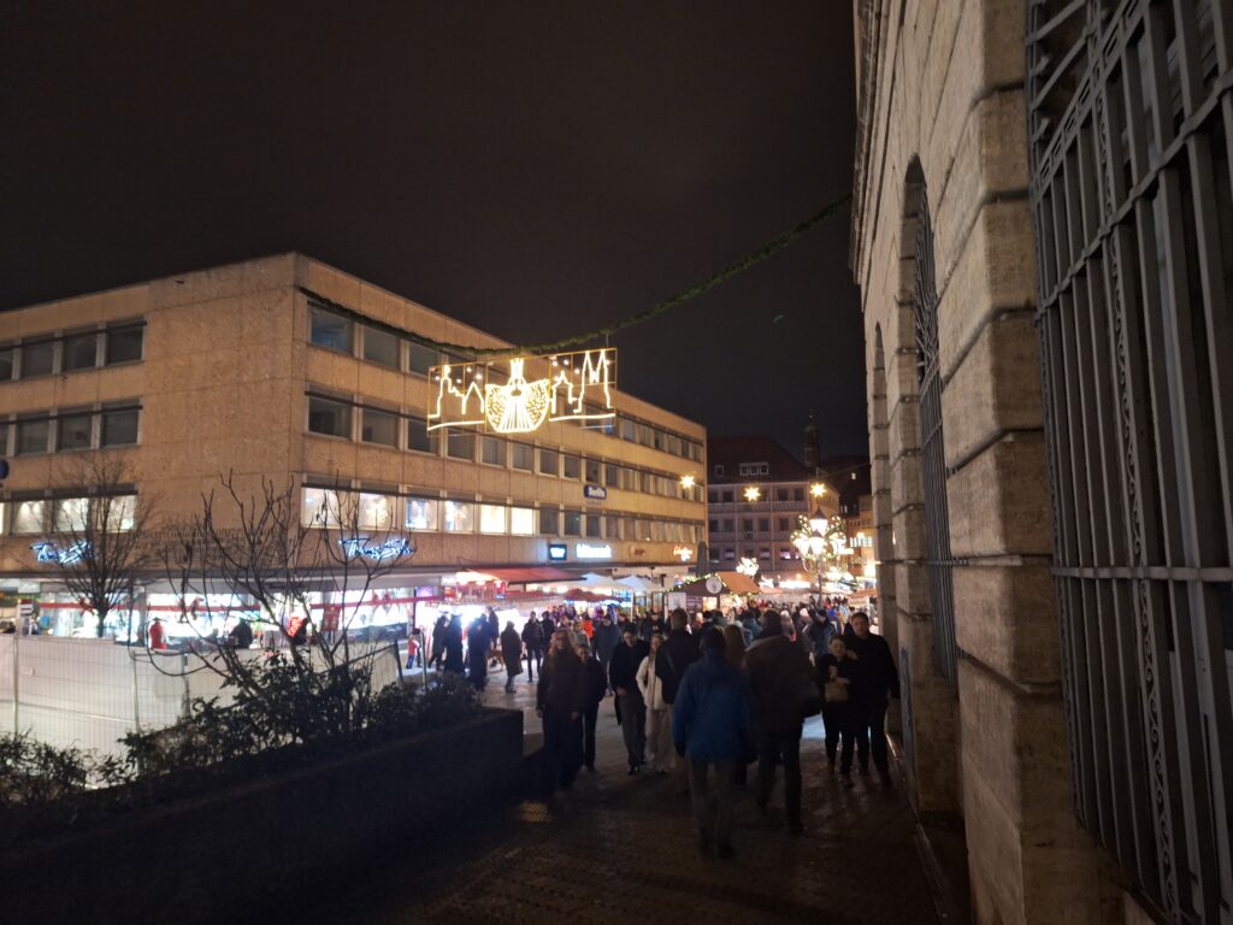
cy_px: 462
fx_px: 819
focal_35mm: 23
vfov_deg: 58.9
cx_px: 616
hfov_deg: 73.9
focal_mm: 5.54
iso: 500
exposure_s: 1/20
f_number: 1.8
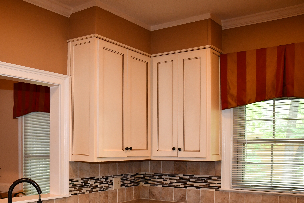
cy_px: 157
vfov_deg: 31.2
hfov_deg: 45.2
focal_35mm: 42
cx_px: 85
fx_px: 355
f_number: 4
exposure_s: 1/60
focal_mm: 18
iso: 1800
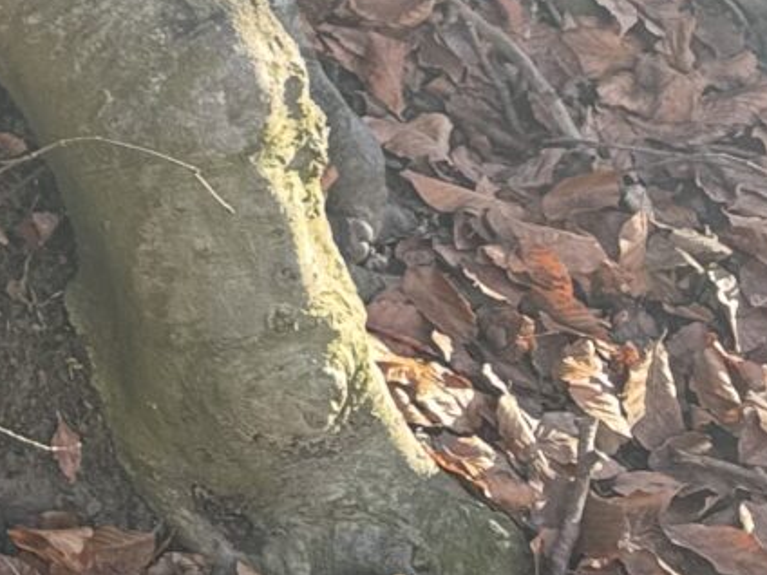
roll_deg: +0.1
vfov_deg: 9.9
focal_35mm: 145
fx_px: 3213
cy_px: -344
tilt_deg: -10.4
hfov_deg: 11.1
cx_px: -1149
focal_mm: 6.76
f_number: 1.78
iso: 64
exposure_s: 1/205
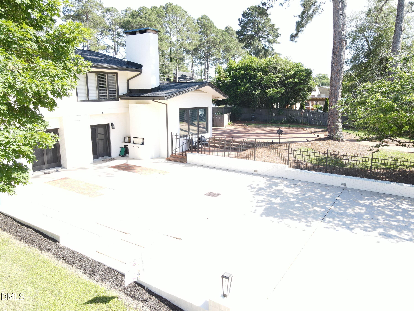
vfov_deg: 56.8
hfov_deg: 71.6
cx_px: 207
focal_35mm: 24
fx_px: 287
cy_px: 156
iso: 100
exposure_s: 1/100
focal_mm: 4.5
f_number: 2.8
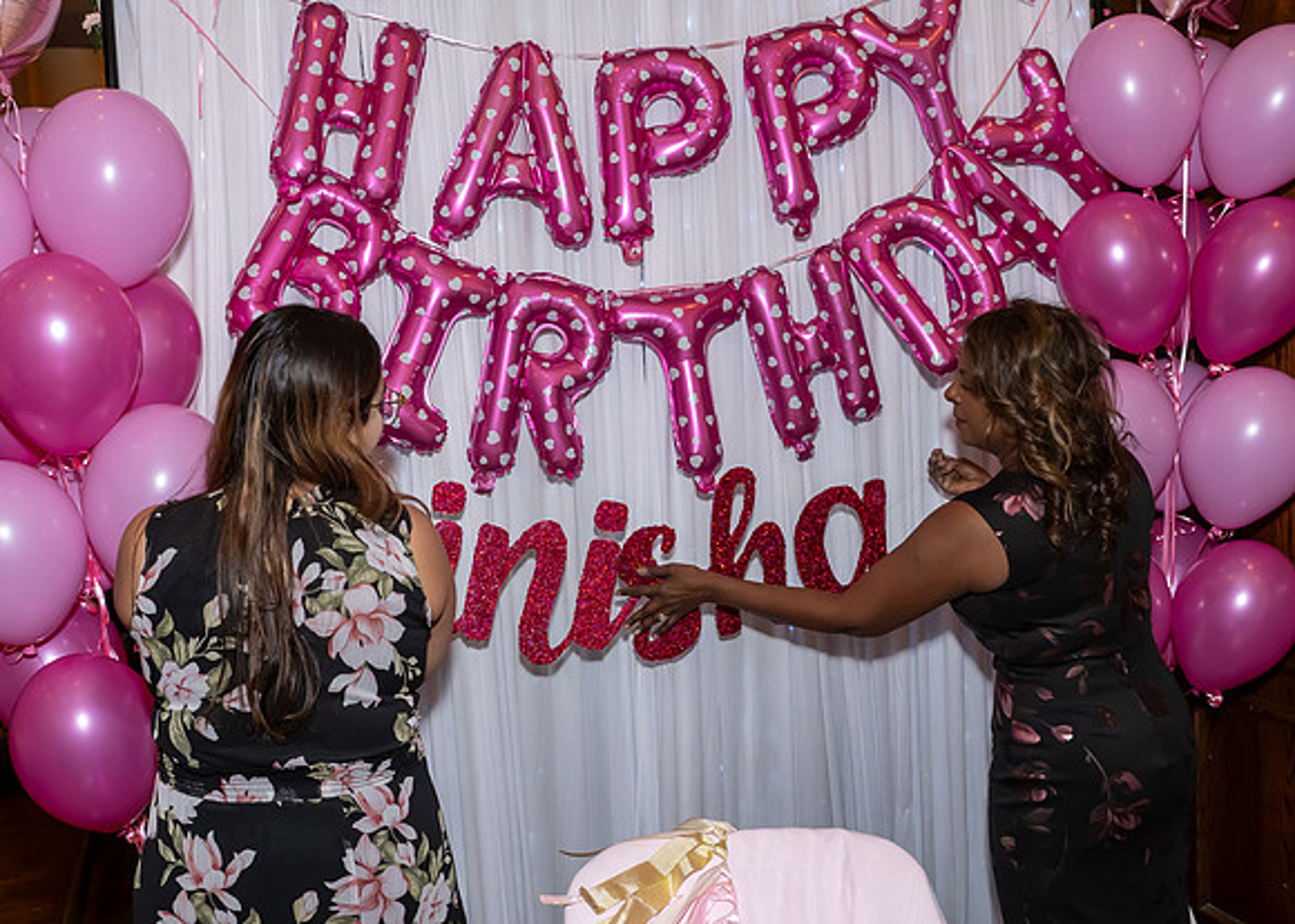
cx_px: 619
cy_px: 487
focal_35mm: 39
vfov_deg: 36.1
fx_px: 1416
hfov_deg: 49.1
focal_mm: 22
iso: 640
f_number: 7.1
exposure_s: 1/250
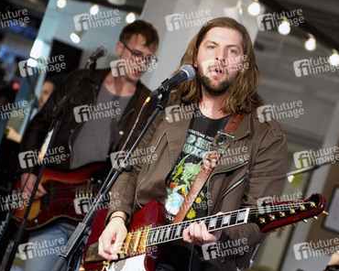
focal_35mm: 80
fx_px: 803
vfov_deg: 19.2
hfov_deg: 23.8
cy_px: 135
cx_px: 201
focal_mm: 70
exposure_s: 1/200
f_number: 3.5
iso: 1600
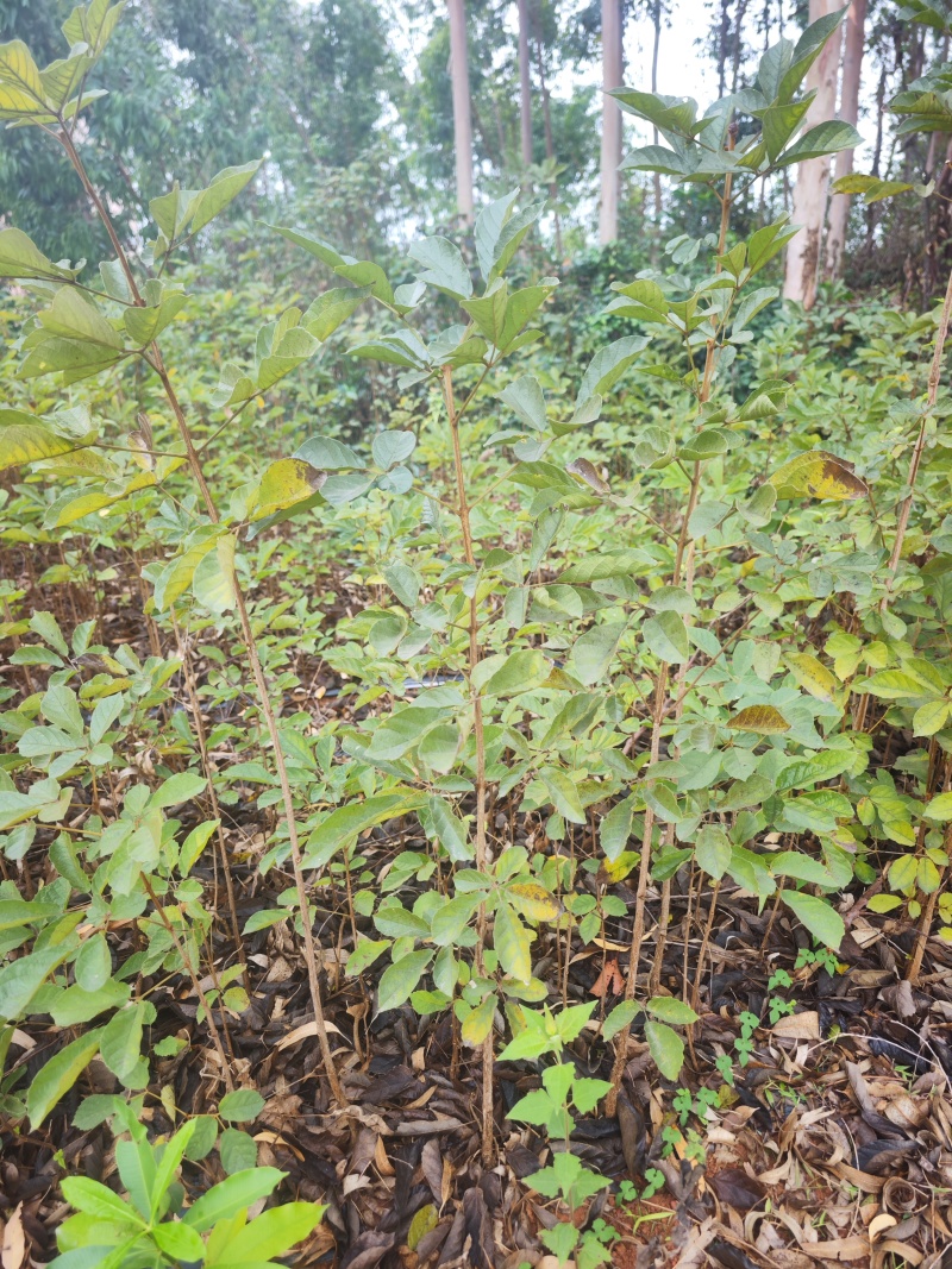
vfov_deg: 73.9
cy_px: 634
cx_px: 476
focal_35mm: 23
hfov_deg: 58.9
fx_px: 844
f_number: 1.9
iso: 50
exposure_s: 1/120
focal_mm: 8.7
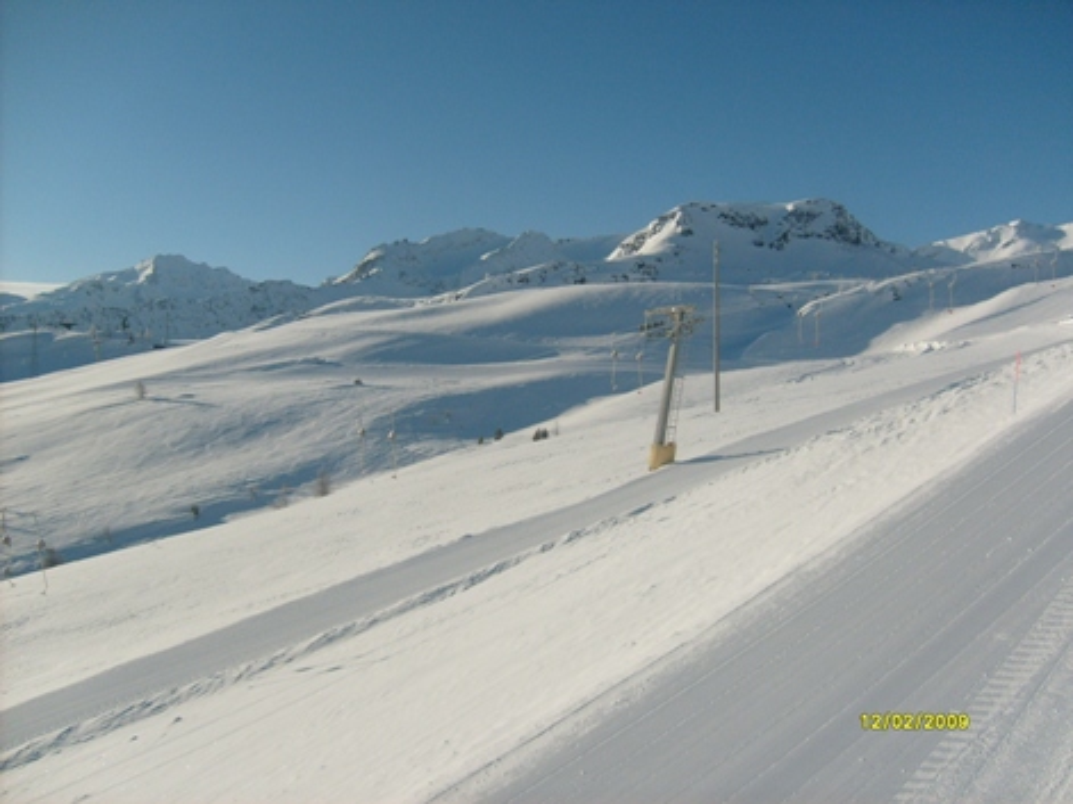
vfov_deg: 40.7
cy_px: 402
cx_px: 536
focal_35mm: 35
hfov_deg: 52.6
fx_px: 1085
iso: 80
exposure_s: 1/750
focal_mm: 5.8
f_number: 7.1
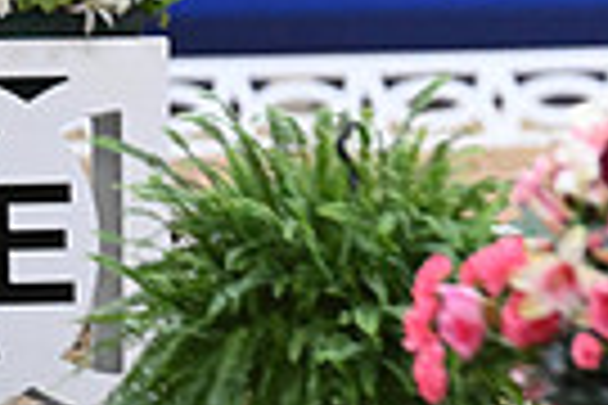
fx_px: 25483
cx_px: 1216
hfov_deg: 1.4
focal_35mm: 1509
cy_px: -452
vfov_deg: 0.9
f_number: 4
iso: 6400
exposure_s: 1/640
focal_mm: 350
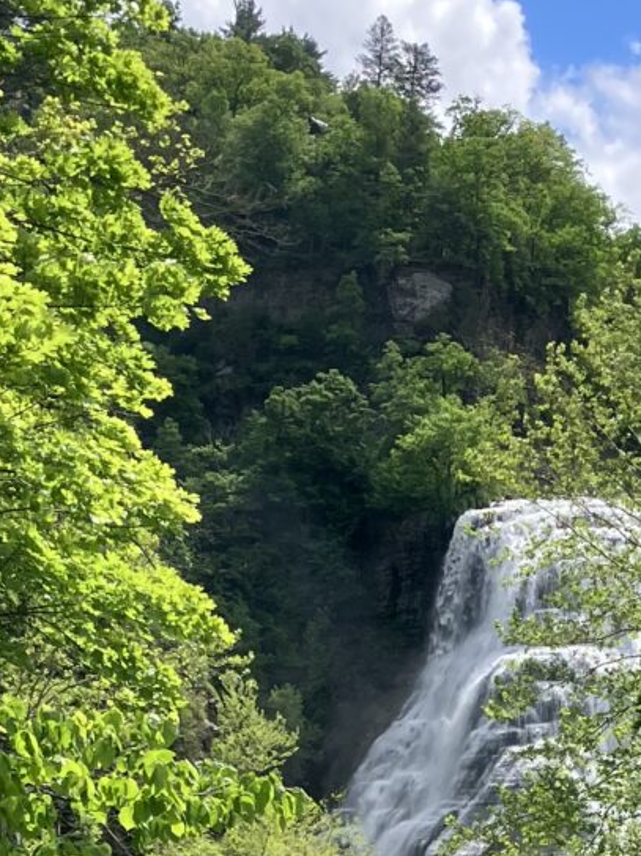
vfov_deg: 17.9
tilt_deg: -8.5
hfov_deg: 14.9
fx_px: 2445
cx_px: 465
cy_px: 1261
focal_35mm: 99
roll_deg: -1.4
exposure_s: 1/1350
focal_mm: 3.99
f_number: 1.8
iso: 32
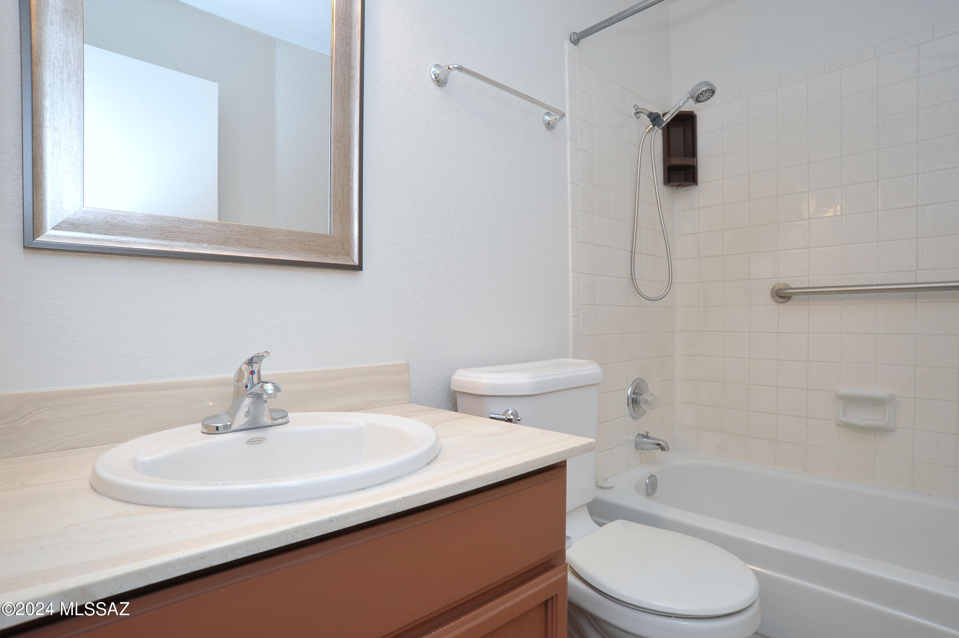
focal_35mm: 18
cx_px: 480
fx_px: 479
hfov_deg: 90.0
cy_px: 319
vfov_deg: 67.3
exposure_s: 1/30
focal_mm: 18
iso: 640
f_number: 11
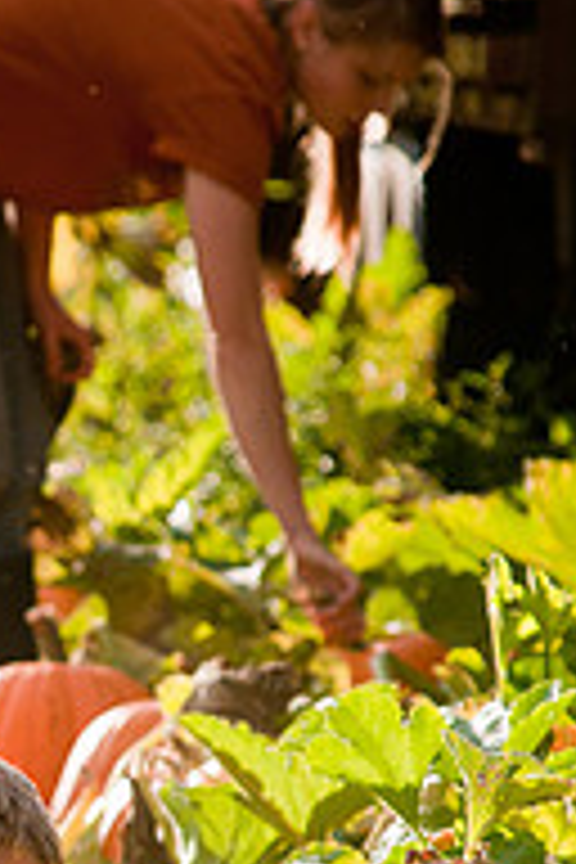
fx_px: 16871
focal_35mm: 703
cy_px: 868
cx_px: -79
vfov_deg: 2.9
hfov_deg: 2.0
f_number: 5.6
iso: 200
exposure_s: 1/800
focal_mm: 200
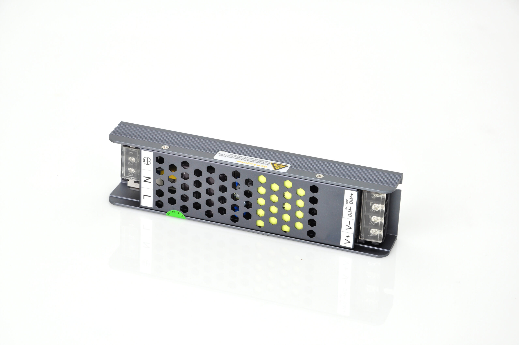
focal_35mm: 120
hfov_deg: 17.1
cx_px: 260
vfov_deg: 11.4
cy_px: 172
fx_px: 1728
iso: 320
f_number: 10
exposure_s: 2.5
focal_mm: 80
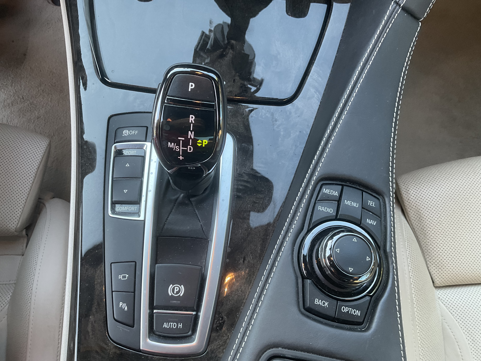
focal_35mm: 29
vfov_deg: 48.2
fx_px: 403
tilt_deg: -67.8
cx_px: 240
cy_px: 180
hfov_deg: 61.7
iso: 64
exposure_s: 1/60
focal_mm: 3
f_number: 1.8
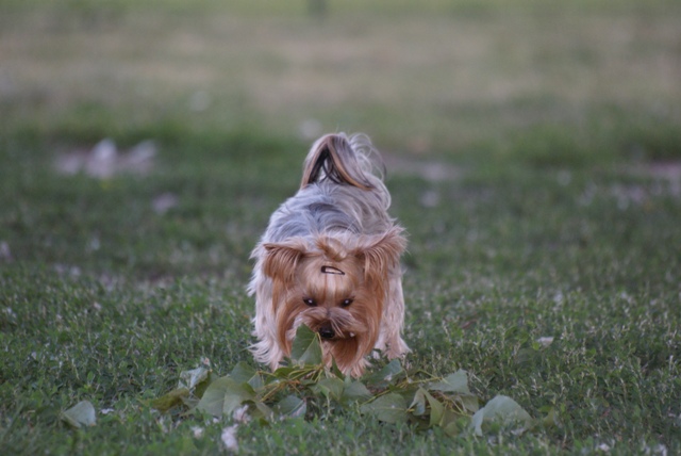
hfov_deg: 6.0
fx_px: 6532
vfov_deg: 4.0
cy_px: 228
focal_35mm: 345
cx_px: 340
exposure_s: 1/125
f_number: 5.6
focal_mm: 230
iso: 400
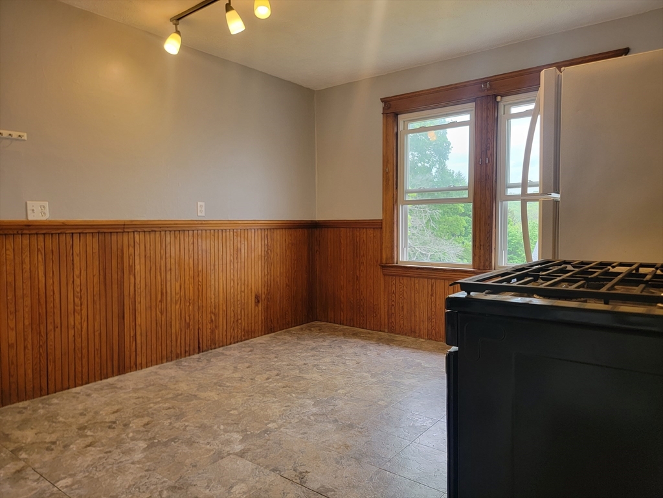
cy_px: 249
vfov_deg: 56.8
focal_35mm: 24
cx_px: 332
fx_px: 460
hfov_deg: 71.6
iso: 160
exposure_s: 1/120
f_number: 1.8
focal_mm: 6.7
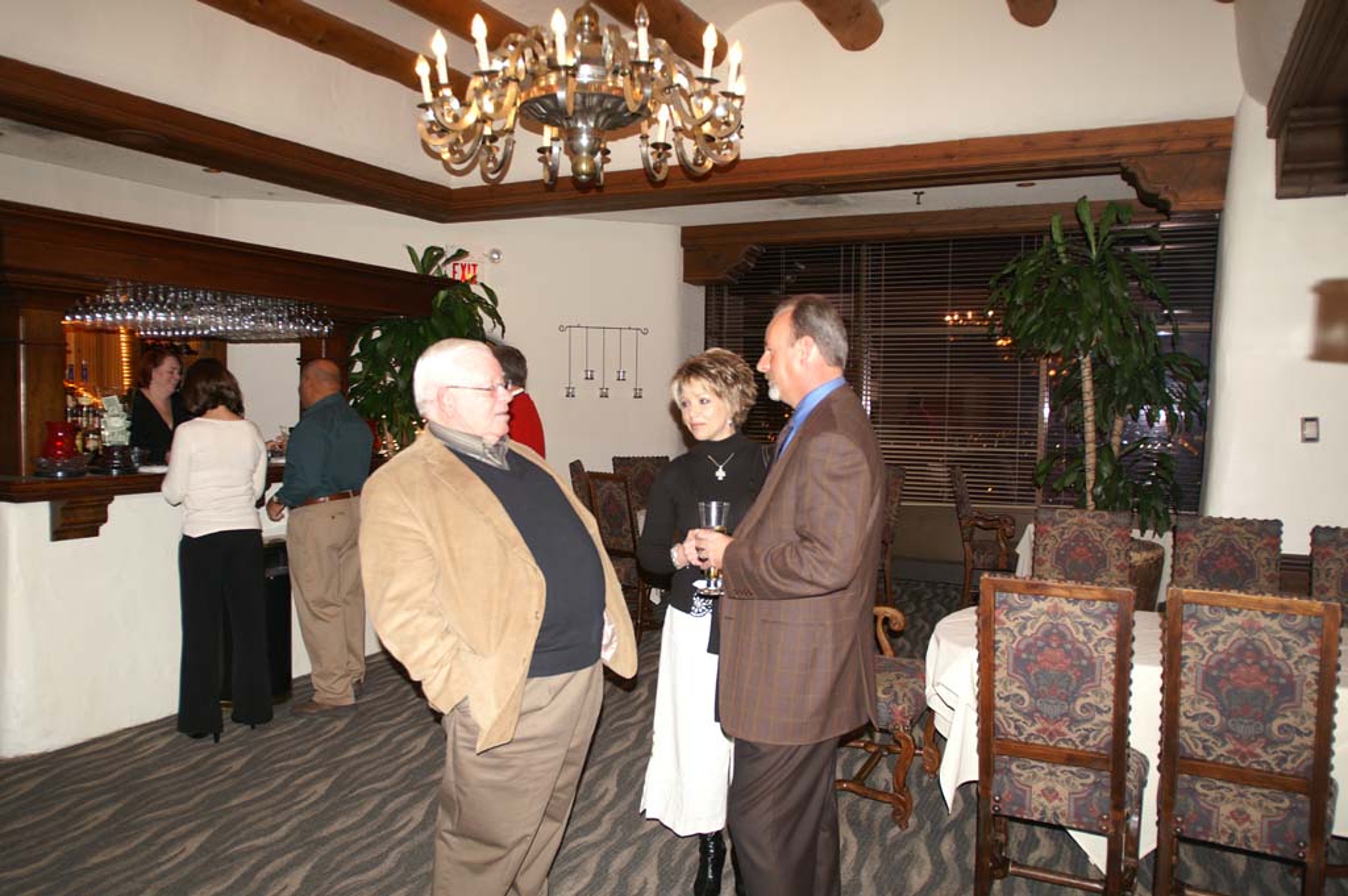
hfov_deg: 70.5
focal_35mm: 26
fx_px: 954
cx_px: 674
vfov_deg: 50.3
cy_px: 448
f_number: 2.8
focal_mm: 17
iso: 200
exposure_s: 1/60
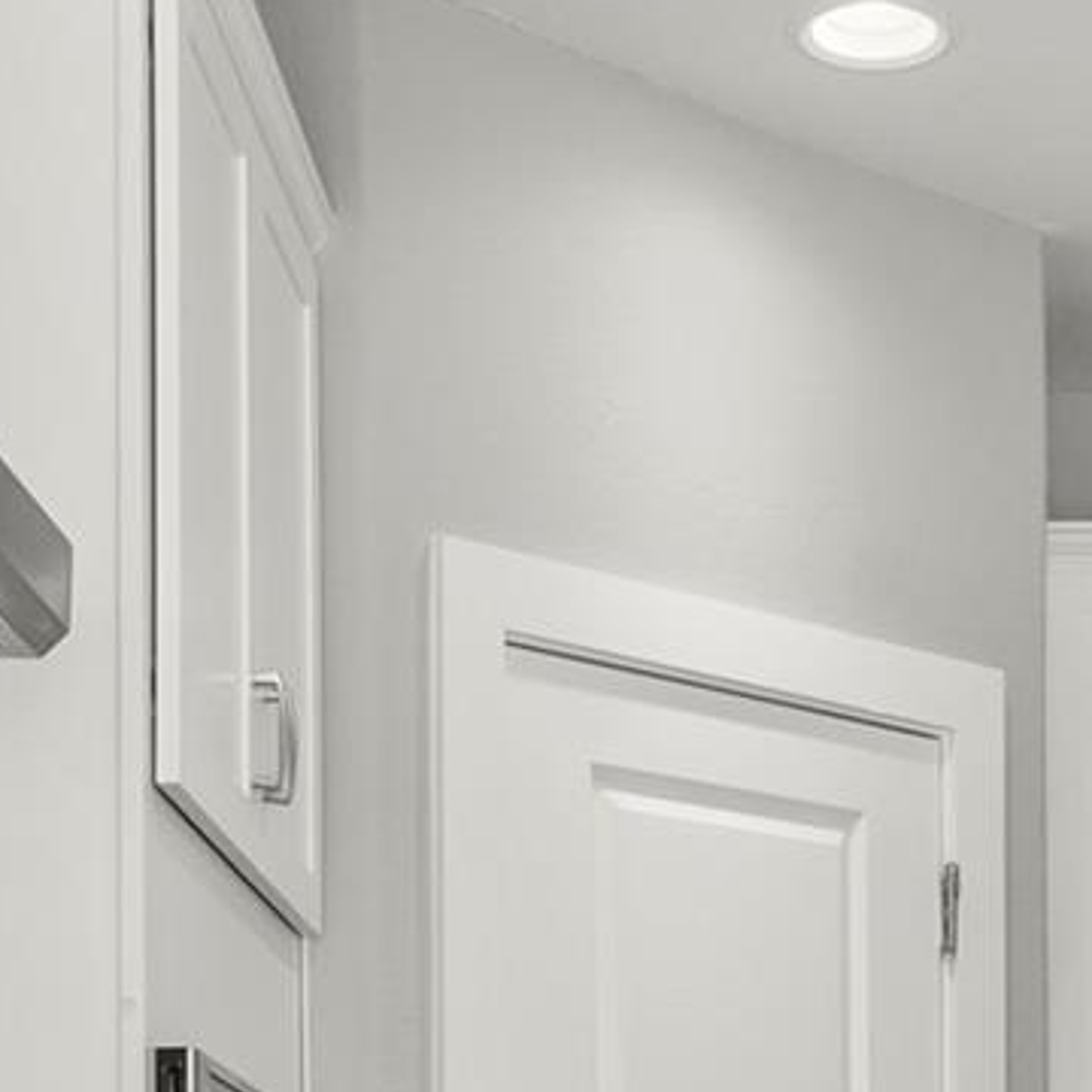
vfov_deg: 17.6
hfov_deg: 18.7
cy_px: 1454
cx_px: 886
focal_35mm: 92
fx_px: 3284
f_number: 10
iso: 1600
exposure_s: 1/20
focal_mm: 19
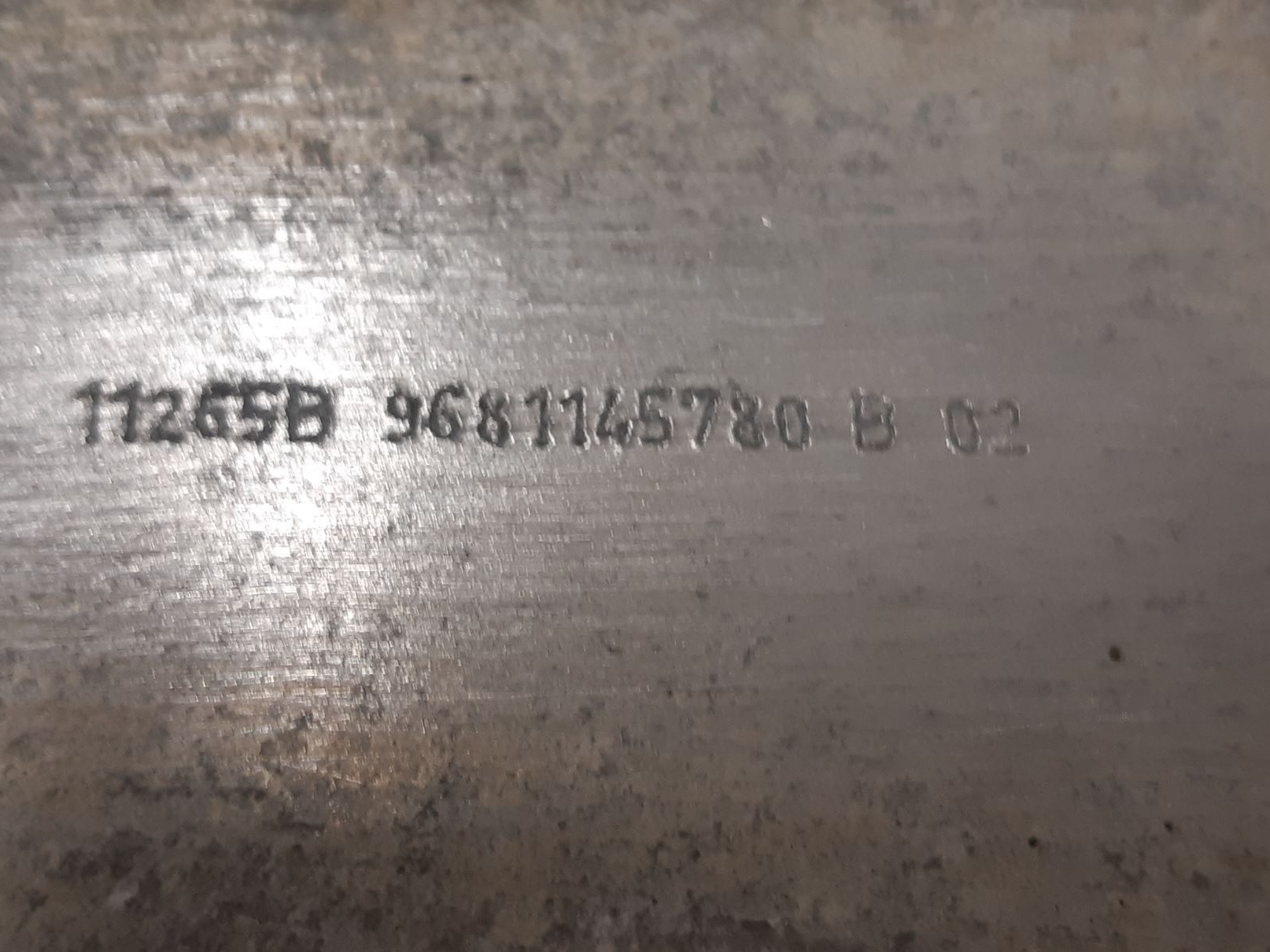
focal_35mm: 33
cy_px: 390
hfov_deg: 55.4
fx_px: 1211
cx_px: 621
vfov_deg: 42.8
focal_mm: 3.93
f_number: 1.7
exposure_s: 1/50
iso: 80
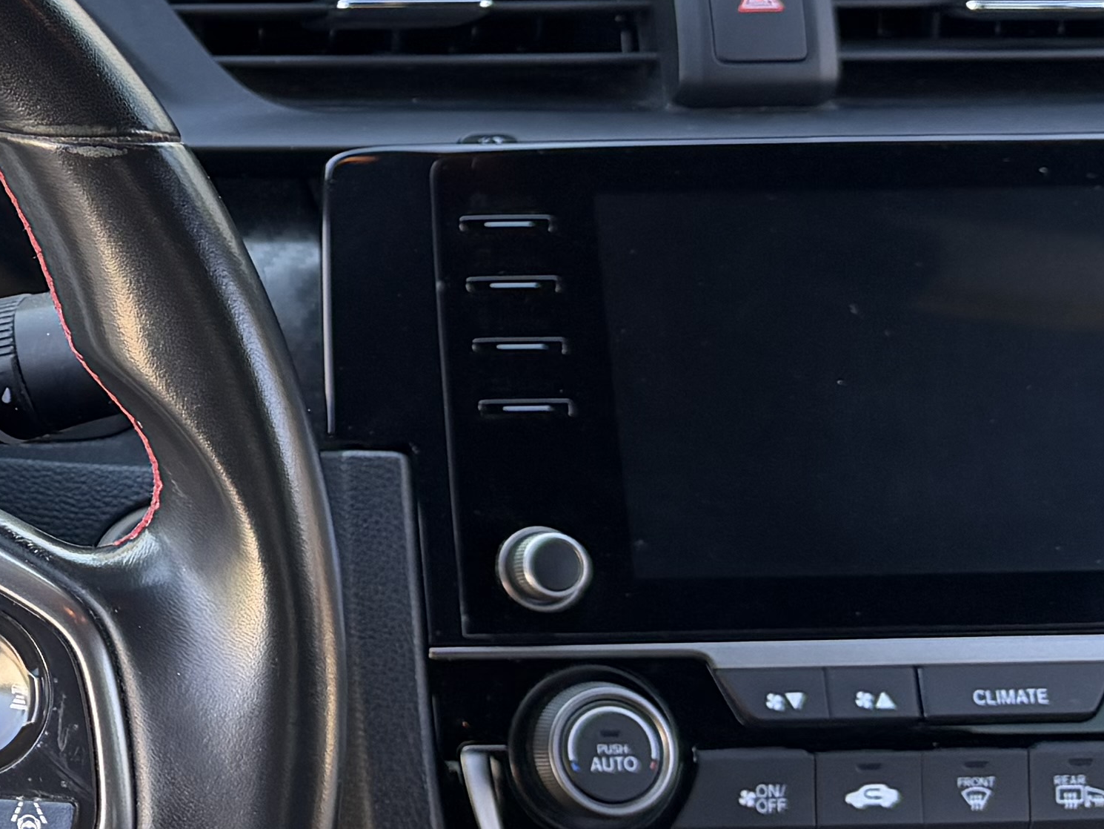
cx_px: -534
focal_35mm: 92
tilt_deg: -26.9
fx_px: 2935
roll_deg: +1.7
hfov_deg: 18.9
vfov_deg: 15.9
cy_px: 110
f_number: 1.78
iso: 125
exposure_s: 1/172
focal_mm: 6.76
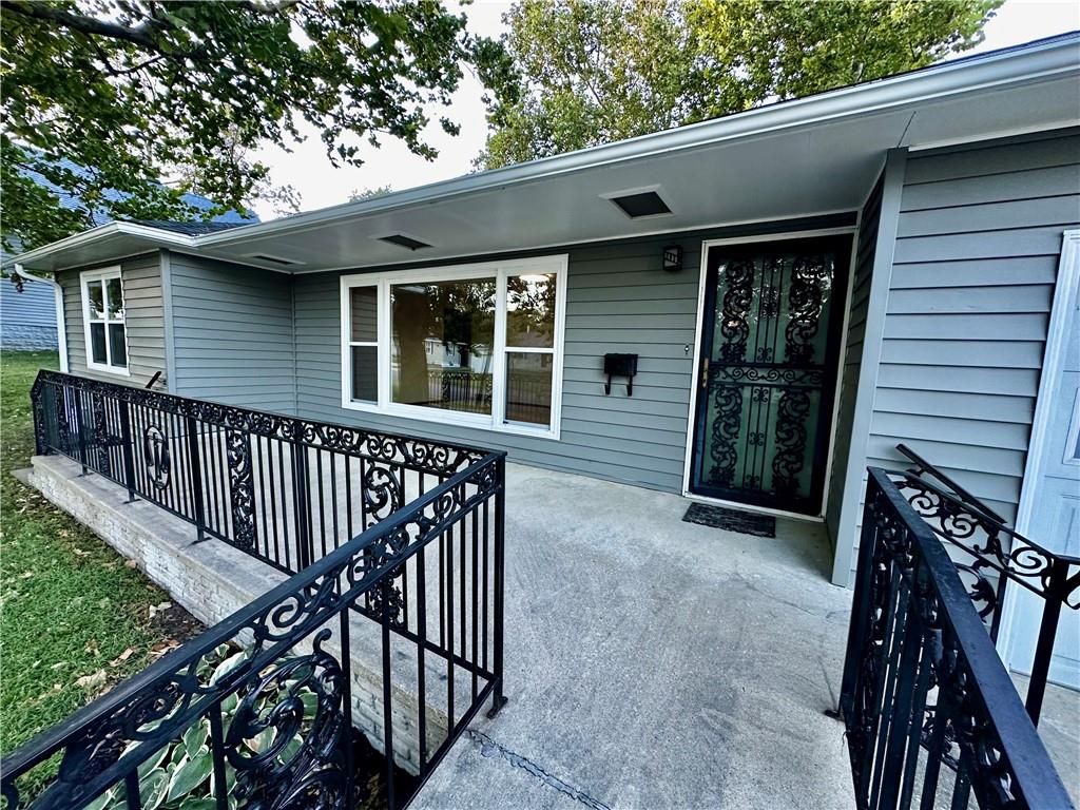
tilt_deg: -6.7
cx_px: 540
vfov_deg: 85.7
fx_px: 437
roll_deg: -2.5
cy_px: 405
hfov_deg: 102.1
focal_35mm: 14
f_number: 2.2
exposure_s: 1/99
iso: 250
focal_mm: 2.22
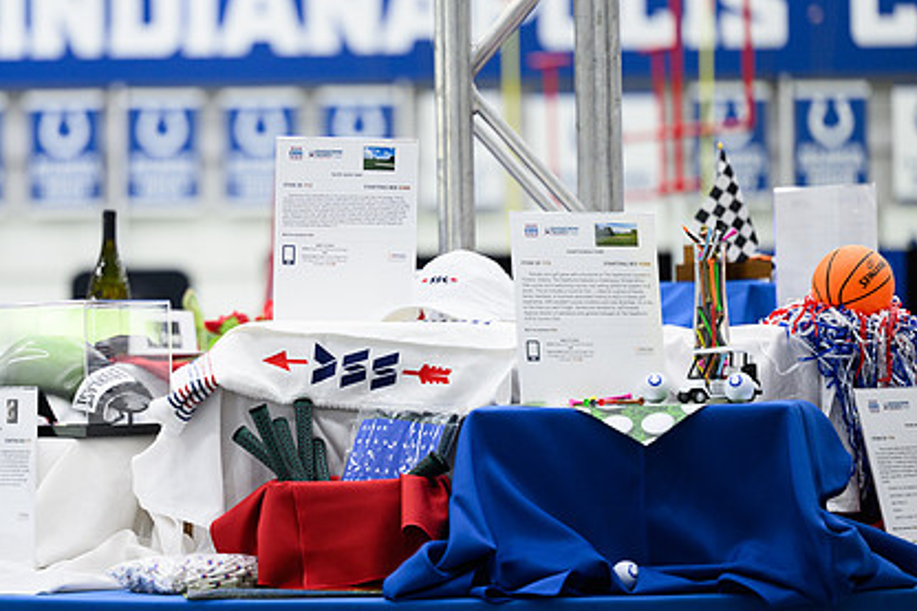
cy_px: 266
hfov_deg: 13.8
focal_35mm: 149
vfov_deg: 9.2
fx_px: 3794
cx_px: 298
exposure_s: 1/200
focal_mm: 105
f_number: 2.8
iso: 1000
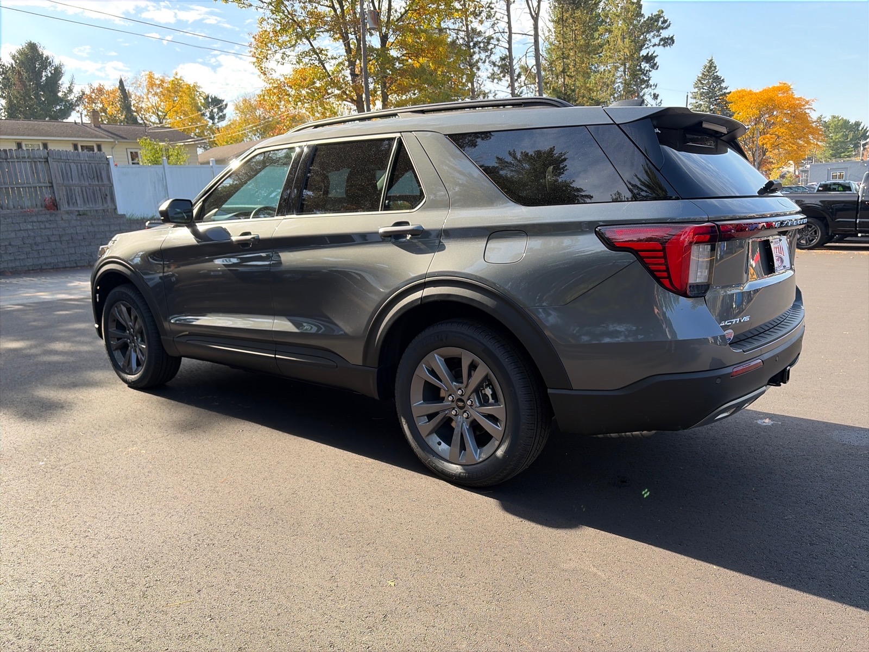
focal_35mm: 26
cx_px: 434
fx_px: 653
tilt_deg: -9.5
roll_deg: +2.8
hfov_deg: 67.3
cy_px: 326
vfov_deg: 53.1
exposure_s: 1/409
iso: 64
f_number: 1.6
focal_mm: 5.96
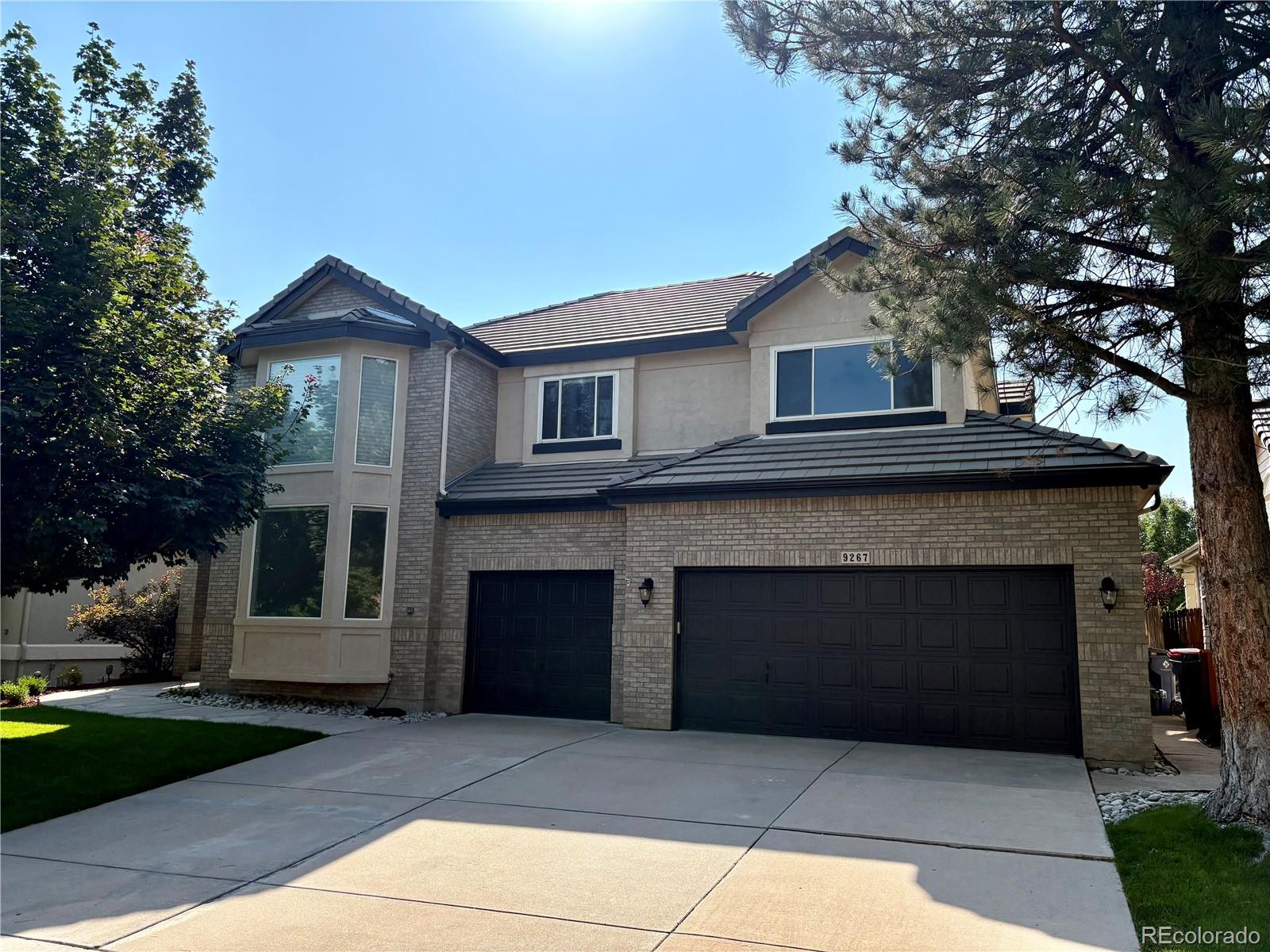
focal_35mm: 26
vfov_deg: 53.1
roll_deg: -1.2
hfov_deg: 67.3
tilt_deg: +7.7
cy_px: 476
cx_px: 635
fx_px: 954
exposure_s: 1/4608
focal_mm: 5.96
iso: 64
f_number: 1.6
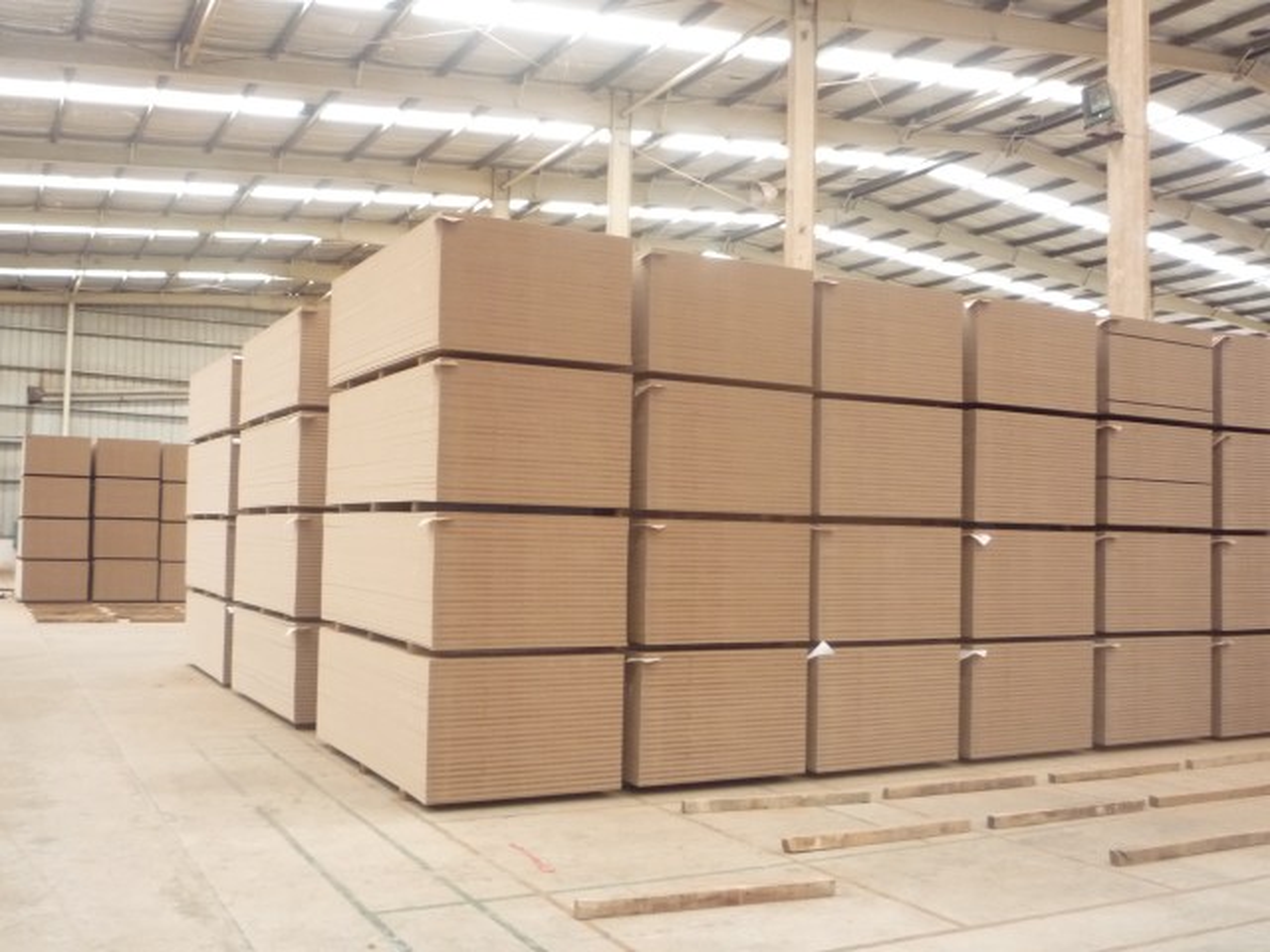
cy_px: 476
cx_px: 635
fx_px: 1247
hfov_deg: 54.0
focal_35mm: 34
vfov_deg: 41.8
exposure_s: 1/30
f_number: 3.3
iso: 320
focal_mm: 5.2
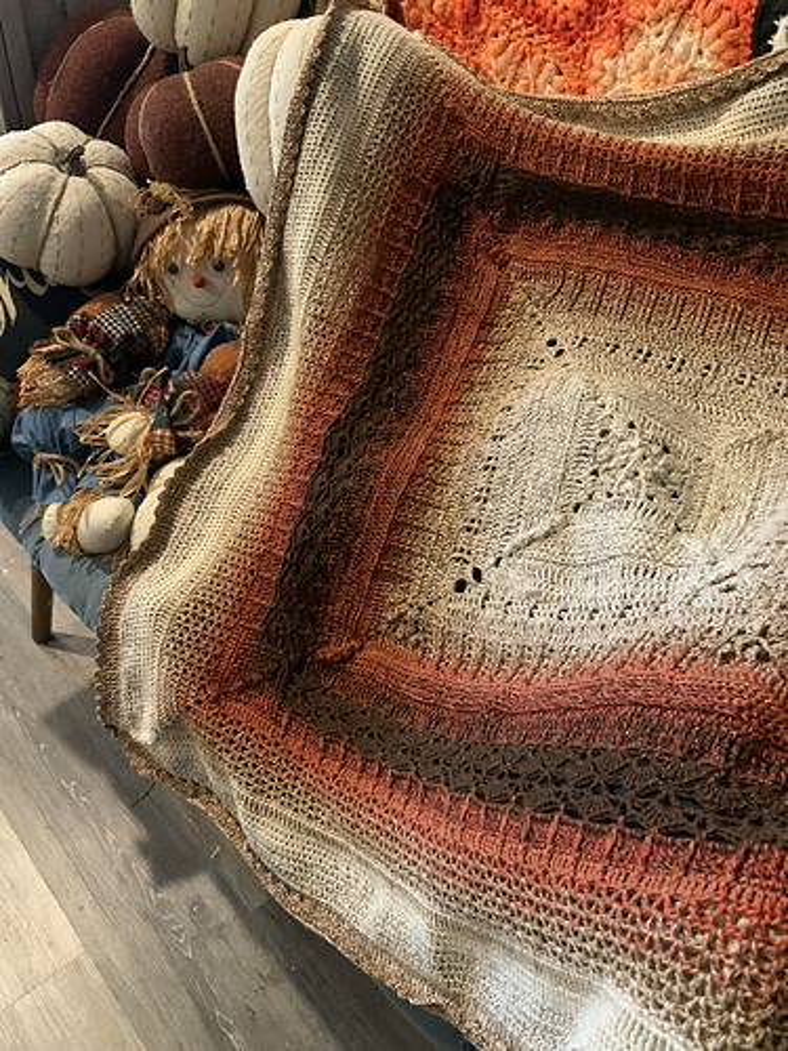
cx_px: 394
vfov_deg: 61.7
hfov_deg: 48.2
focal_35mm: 29
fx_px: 880
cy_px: 526
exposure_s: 1/30
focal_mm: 3
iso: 400
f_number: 1.8
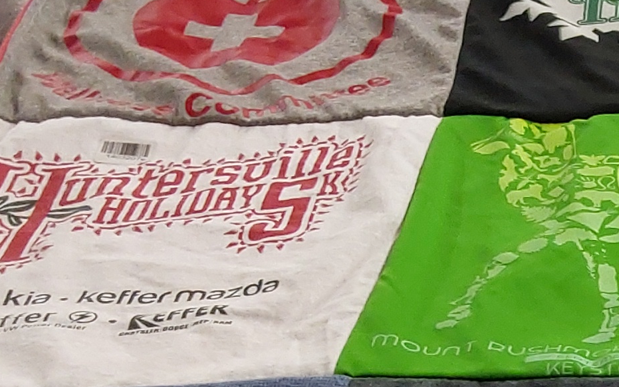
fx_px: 1755
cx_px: 842
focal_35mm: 104
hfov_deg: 18.4
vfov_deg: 11.4
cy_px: 763
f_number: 1.9
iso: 80
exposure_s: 1/50
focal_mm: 2.91
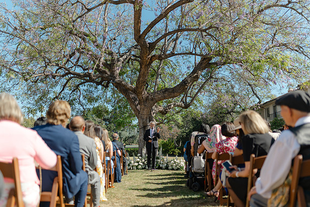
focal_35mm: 35
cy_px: 104
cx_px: 155
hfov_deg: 53.8
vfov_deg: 37.4
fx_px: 306
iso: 64
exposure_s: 1/2500
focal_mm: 35
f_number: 1.4
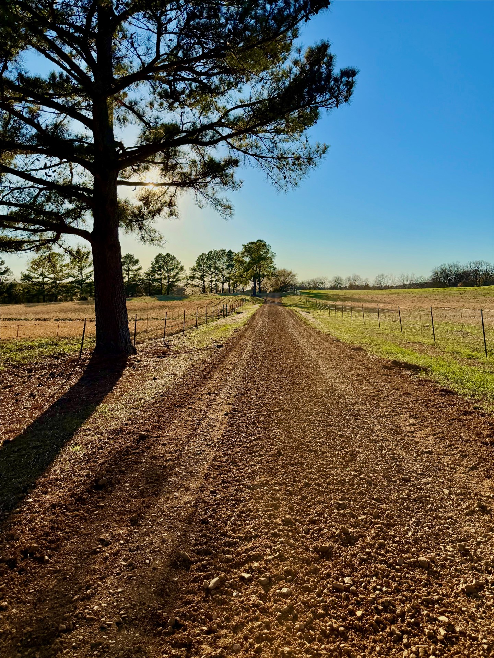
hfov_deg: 56.8
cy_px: 329
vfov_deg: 71.6
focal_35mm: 24
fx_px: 457
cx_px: 247
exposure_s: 1/5319
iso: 100
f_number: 1.78
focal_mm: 6.76
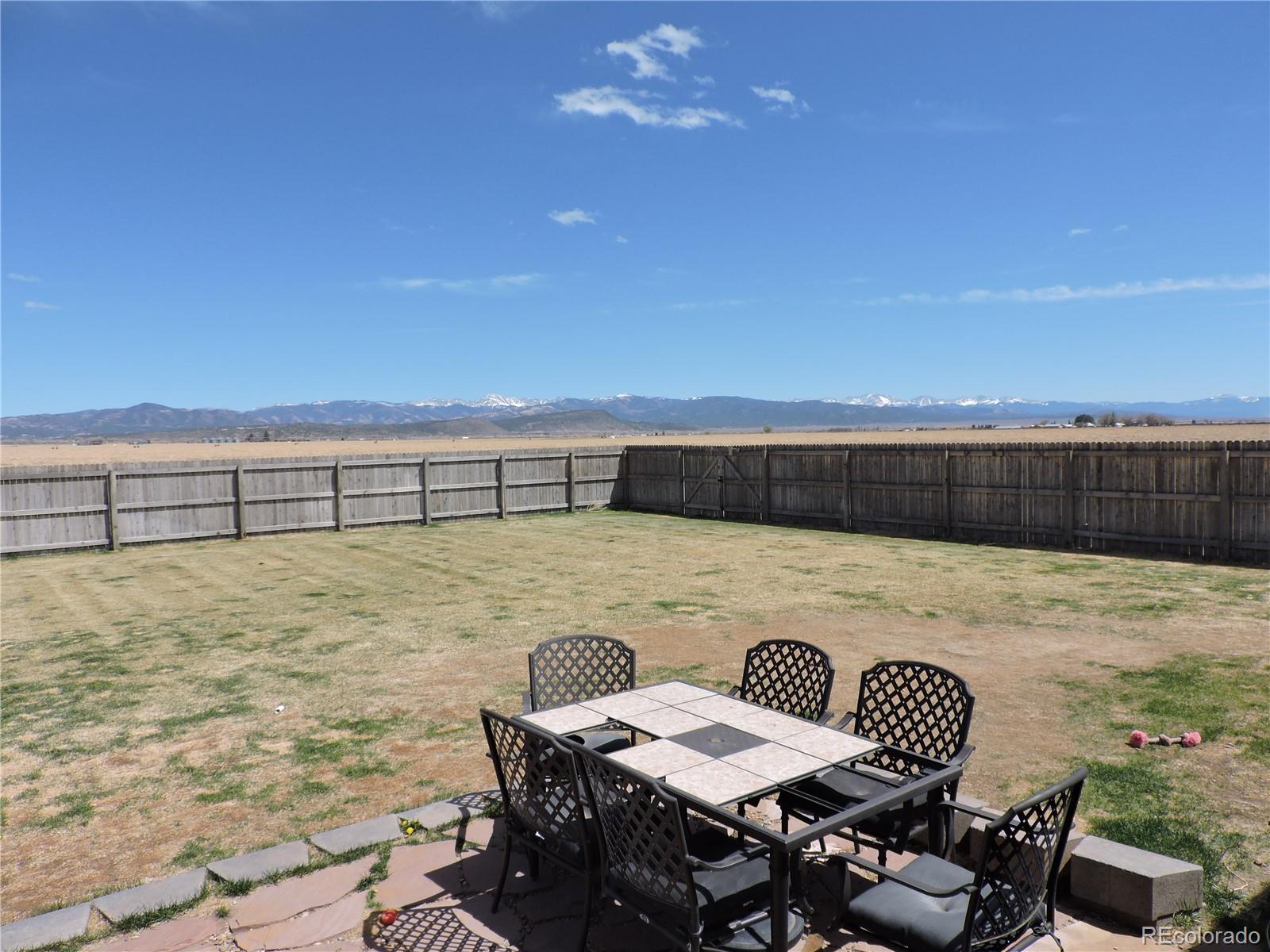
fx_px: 881
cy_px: 476
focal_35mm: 24
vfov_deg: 56.8
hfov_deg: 71.6
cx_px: 635
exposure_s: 1/1250
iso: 100
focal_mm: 4.3
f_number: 3.3
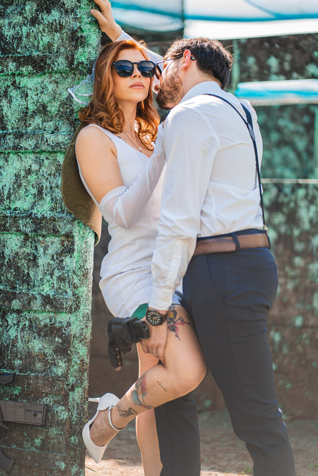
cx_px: 159
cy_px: 238
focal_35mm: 85
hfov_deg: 16.1
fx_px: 1126
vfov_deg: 23.9
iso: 160
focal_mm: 85
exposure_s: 1/800
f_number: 1.8
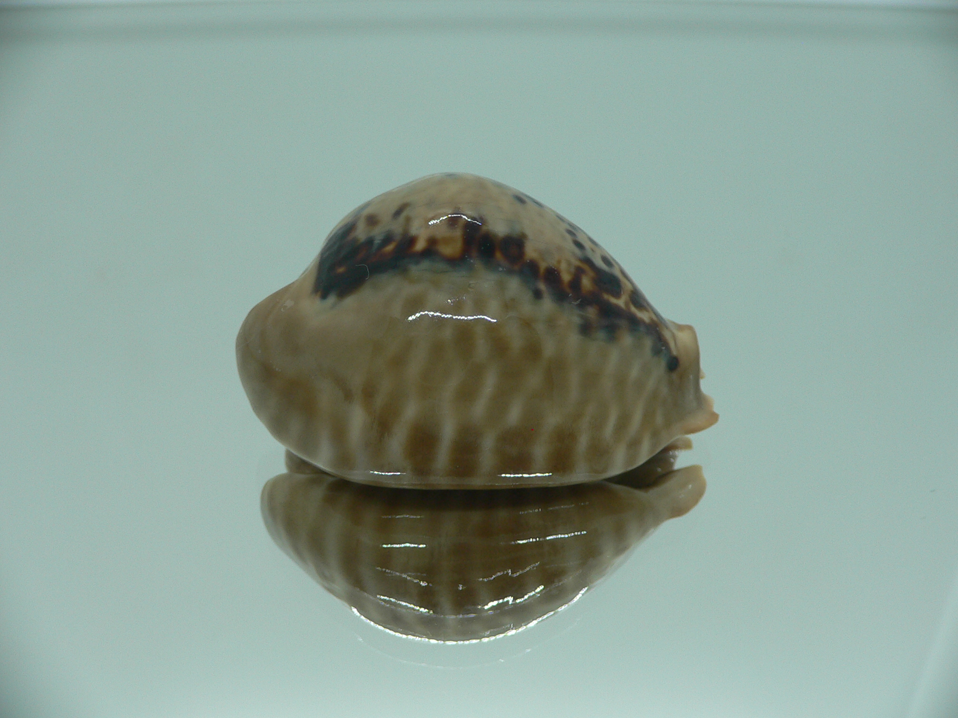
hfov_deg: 52.6
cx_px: 479
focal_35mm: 35
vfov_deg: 40.7
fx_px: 969
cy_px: 359
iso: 80
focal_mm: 4.6
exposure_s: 1/60
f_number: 2.8
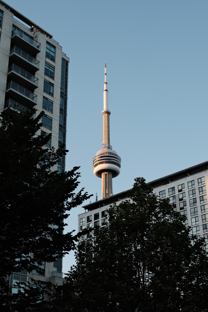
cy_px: 156
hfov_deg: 27.0
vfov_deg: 39.6
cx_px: 104
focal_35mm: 50
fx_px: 433
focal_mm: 33
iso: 640
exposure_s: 1/280
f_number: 6.3
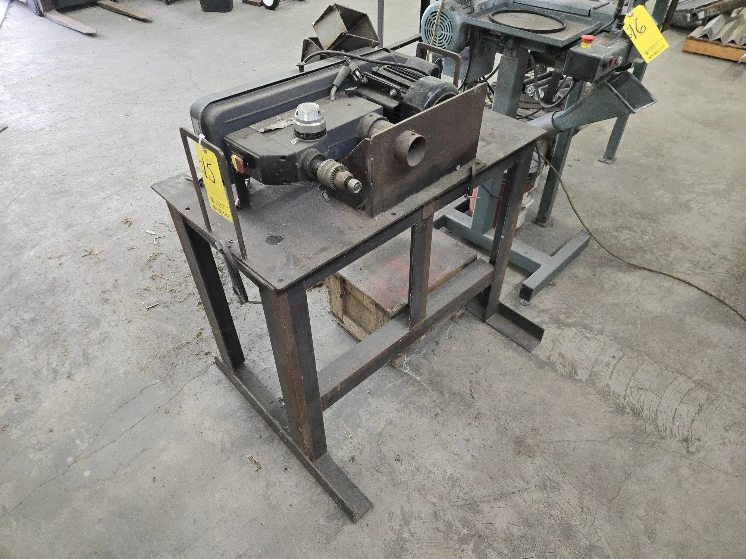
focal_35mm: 23
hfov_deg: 73.9
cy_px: 280
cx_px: 373
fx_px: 496
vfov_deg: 58.9
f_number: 1.8
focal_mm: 5.4
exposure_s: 1/120
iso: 400
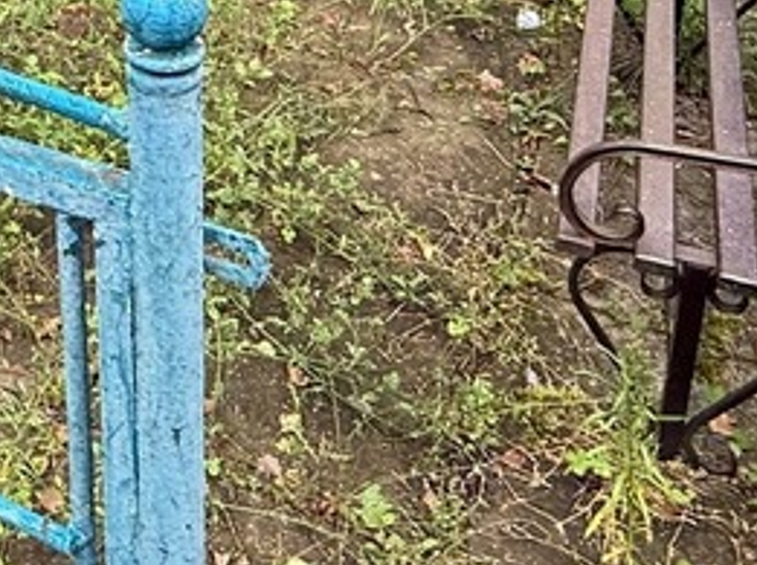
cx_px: -9
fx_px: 1201
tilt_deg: -20.1
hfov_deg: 32.1
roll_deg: +4.5
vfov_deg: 23.2
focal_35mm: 55
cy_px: -188
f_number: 2.2
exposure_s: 1/167
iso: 50
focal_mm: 2.22
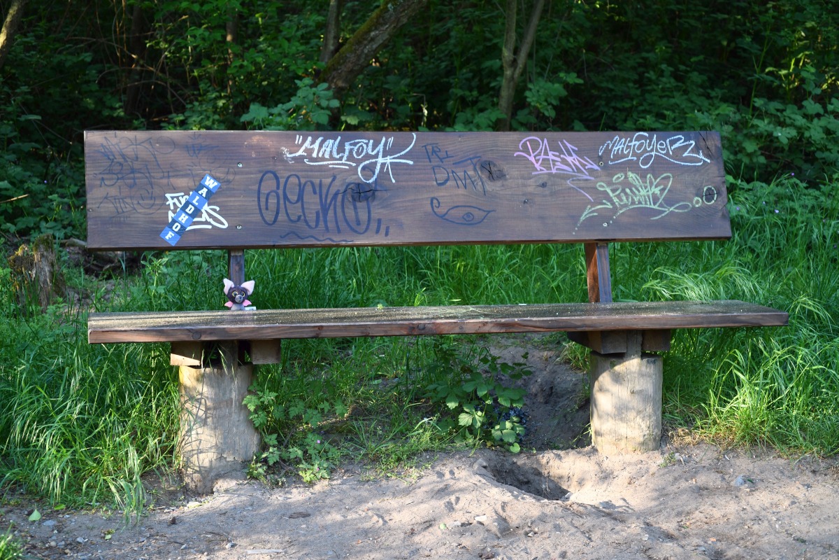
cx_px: 420
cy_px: 280
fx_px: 1398
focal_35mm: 60
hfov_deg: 33.4
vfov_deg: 22.6
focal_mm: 60
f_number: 5.6
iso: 1000
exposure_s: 1/160
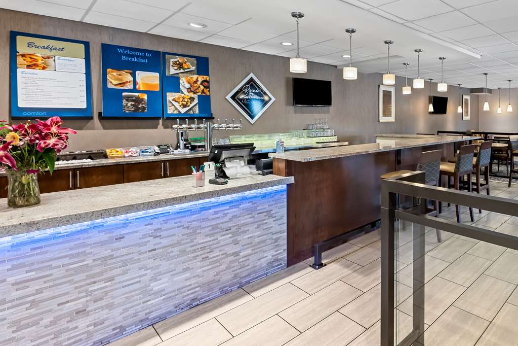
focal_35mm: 14
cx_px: 259
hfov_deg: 104.3
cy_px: 173
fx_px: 201
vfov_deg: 81.2
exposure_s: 1/2.5
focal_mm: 14
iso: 800
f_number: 8
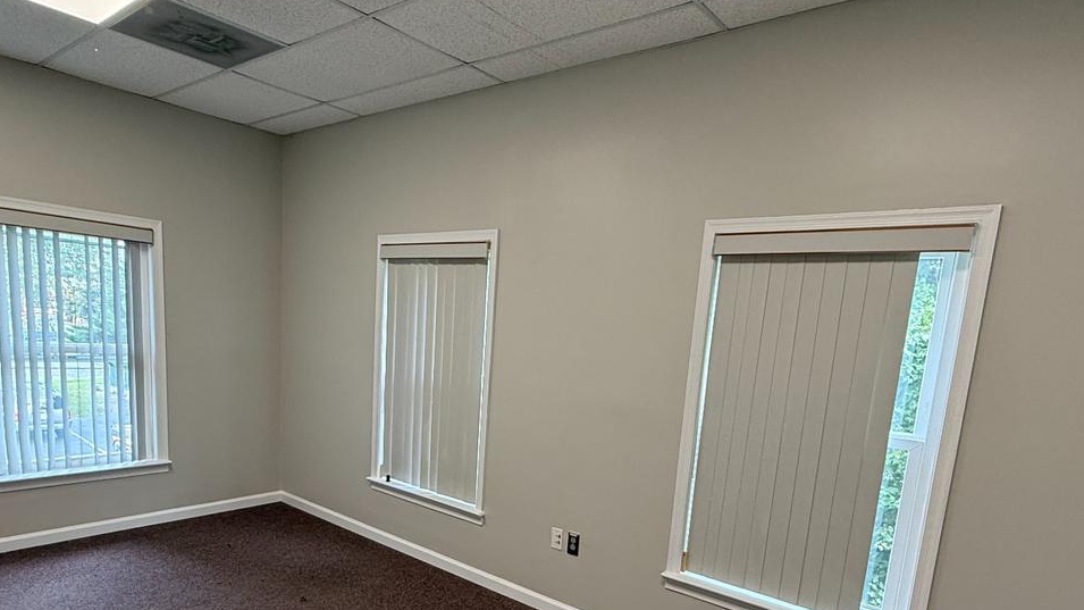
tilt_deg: -8.8
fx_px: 661
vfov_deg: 48.1
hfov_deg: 78.7
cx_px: 522
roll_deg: -3.9
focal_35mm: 23
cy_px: 437
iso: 200
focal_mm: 2.22
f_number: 2.2
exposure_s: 1/120
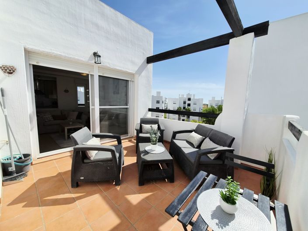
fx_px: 116
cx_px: 154
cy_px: 116
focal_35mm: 13
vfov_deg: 89.9
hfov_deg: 106.2
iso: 100
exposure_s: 1/10000
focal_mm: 2.2
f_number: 2.2
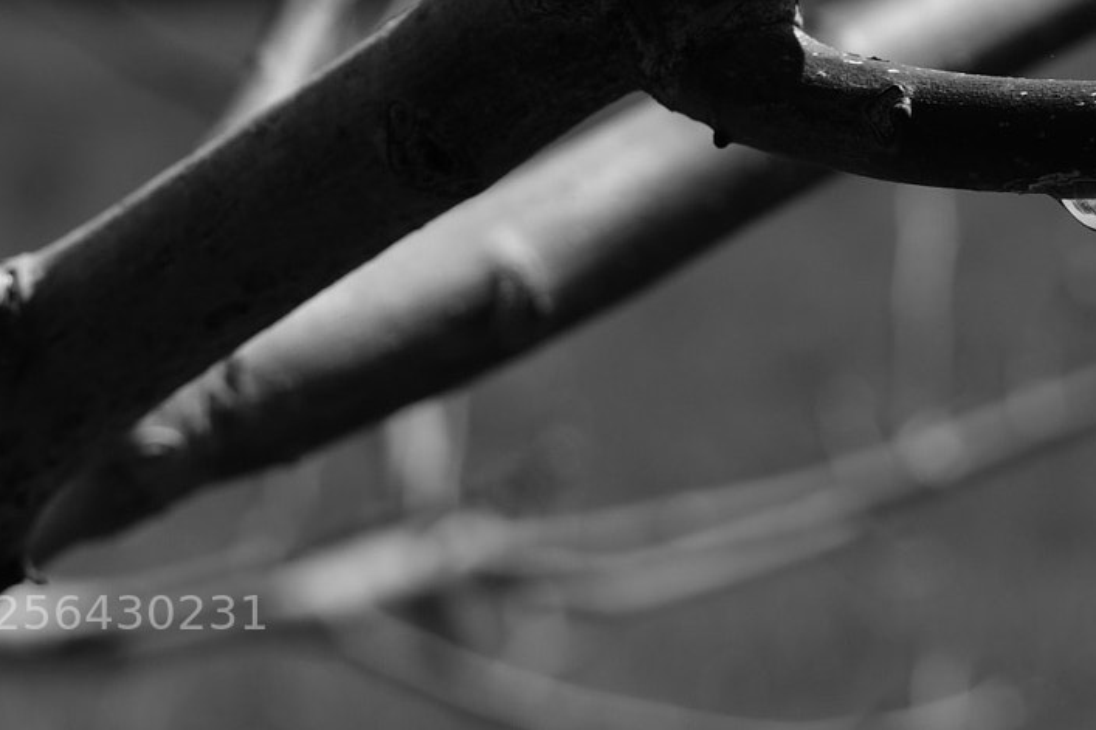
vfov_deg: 11.2
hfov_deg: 17.0
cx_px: 696
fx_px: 3652
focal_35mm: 120
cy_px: -91
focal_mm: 35
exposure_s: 1/1000
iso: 200
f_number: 5.6
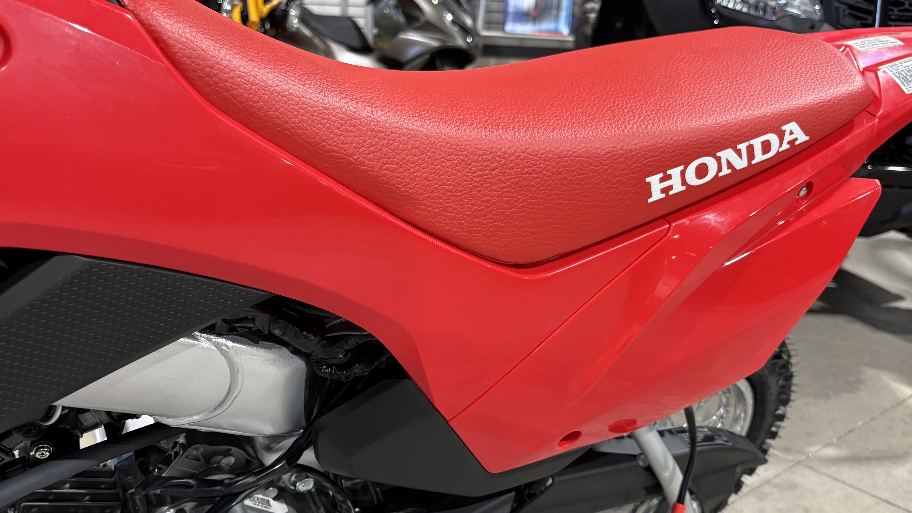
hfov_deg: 61.0
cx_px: 488
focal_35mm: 32
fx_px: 774
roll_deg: -2.8
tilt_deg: -17.3
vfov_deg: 36.6
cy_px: 293
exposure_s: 1/60
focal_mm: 5.96
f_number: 1.6
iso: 160
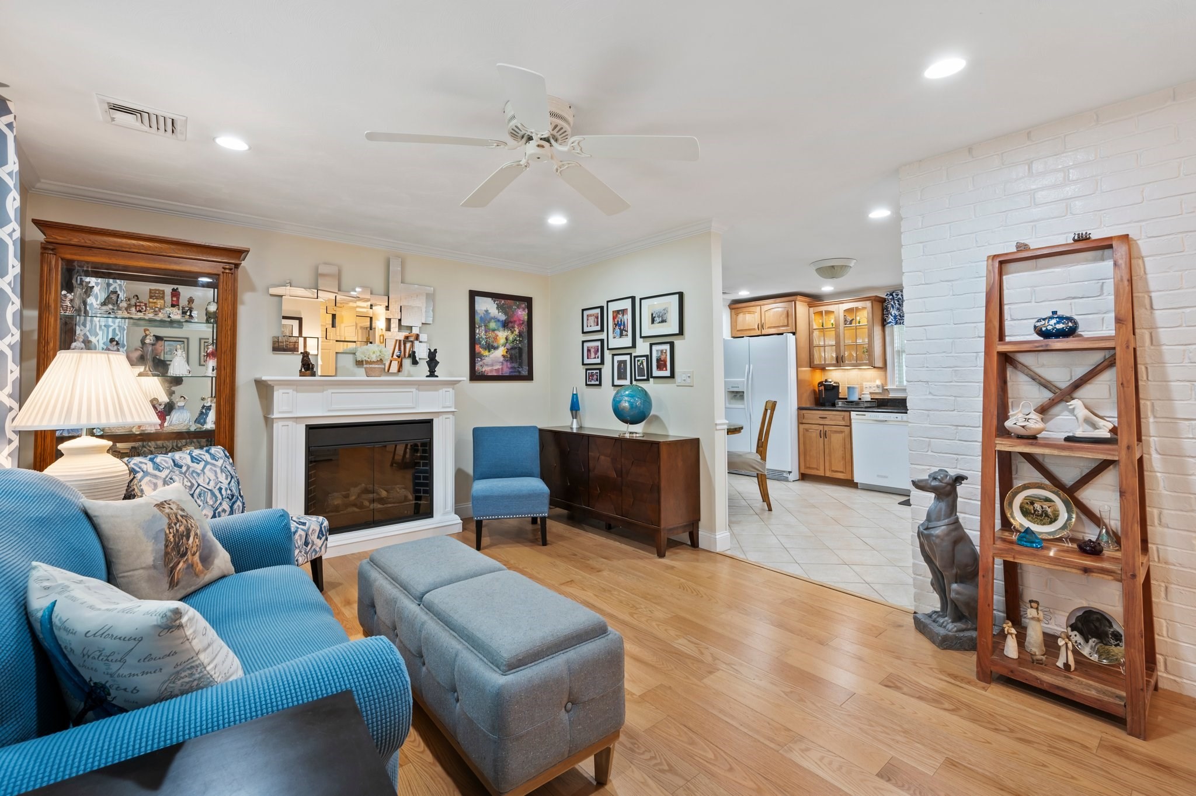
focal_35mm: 14
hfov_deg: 104.3
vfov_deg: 81.1
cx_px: 598
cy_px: 398
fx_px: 465
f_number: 8
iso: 320
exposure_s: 1/2
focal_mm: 14
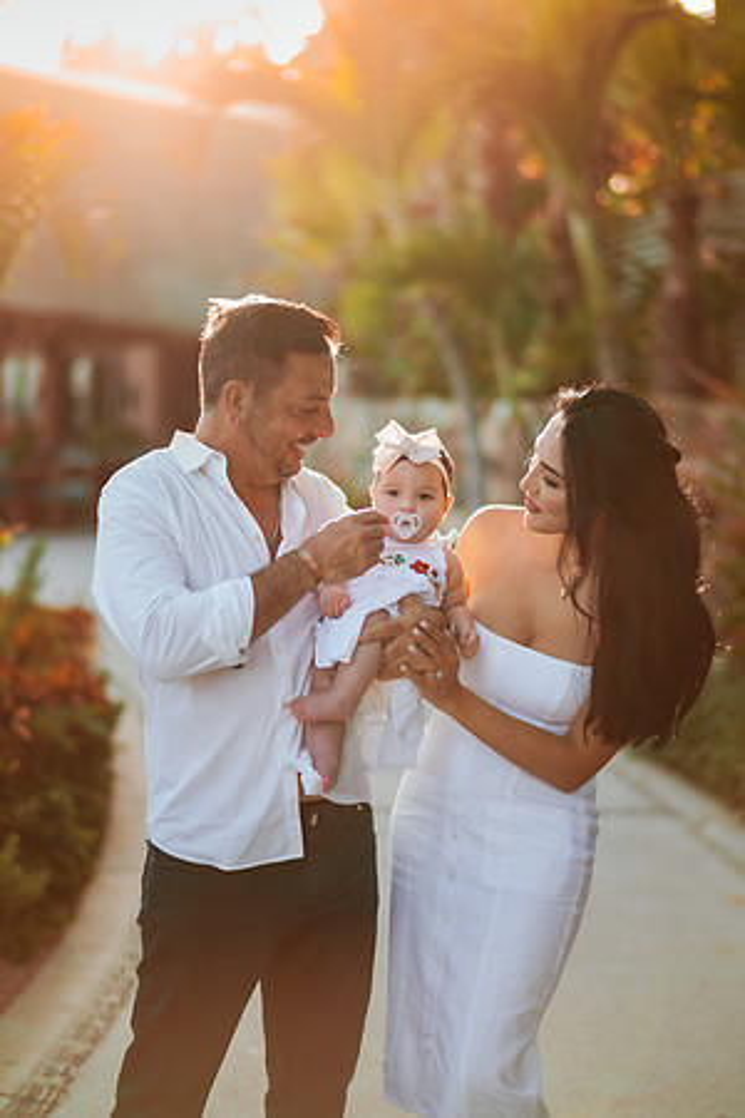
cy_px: 559
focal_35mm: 58
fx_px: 1800
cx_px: 372
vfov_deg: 34.5
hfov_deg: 23.4
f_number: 1.4
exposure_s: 1/400
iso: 50
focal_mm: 58
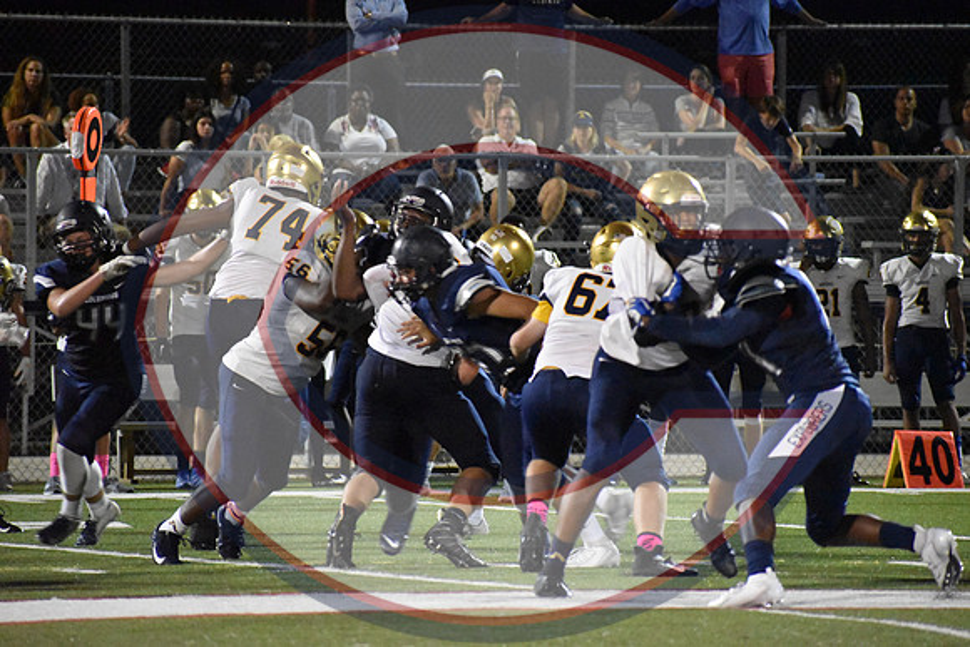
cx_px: 485
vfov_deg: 4.2
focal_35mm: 330
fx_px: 8893
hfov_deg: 6.2
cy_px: 324
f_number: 5.6
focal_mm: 220
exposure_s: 1/250
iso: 12800
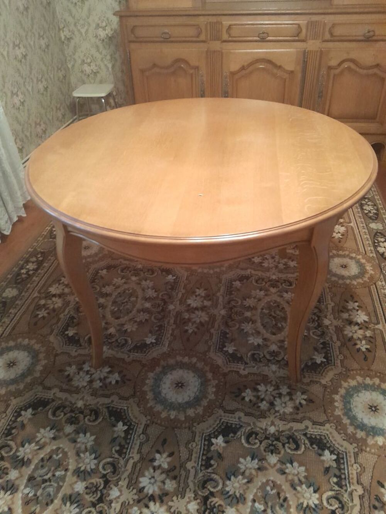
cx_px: 193
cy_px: 257
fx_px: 387
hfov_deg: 53.1
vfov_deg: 67.3
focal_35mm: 26
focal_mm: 3.98
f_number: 1.8
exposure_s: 1/20
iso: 1000
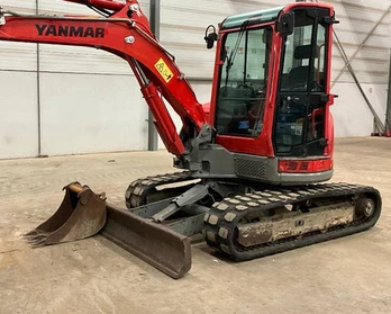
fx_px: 452
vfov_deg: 38.3
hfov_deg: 46.3
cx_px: 139
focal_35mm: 39
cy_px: 146
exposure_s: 1/60
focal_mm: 3
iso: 250
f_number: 1.8
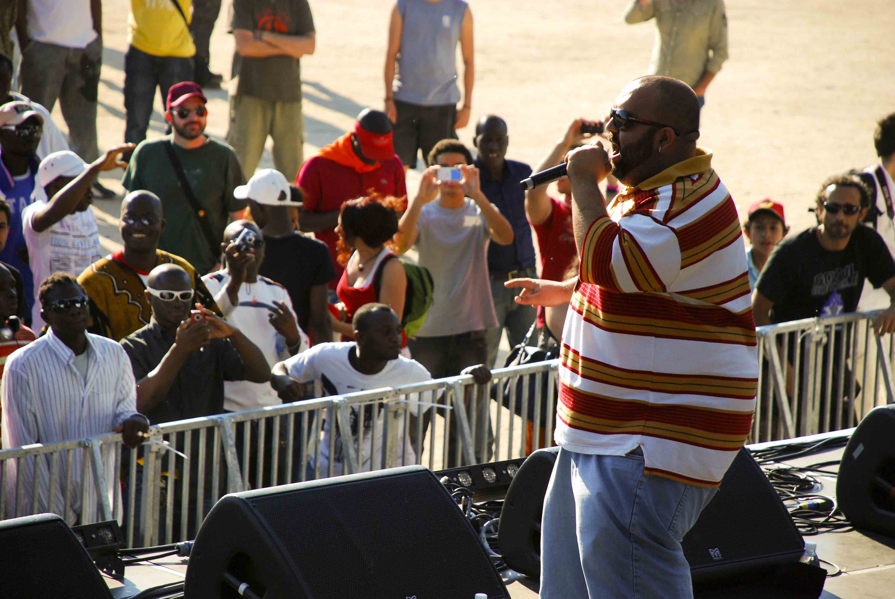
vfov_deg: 6.8
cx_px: 448
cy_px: 300
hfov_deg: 10.1
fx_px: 5040
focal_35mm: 202
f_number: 5.6
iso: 400
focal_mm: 135
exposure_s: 1/500
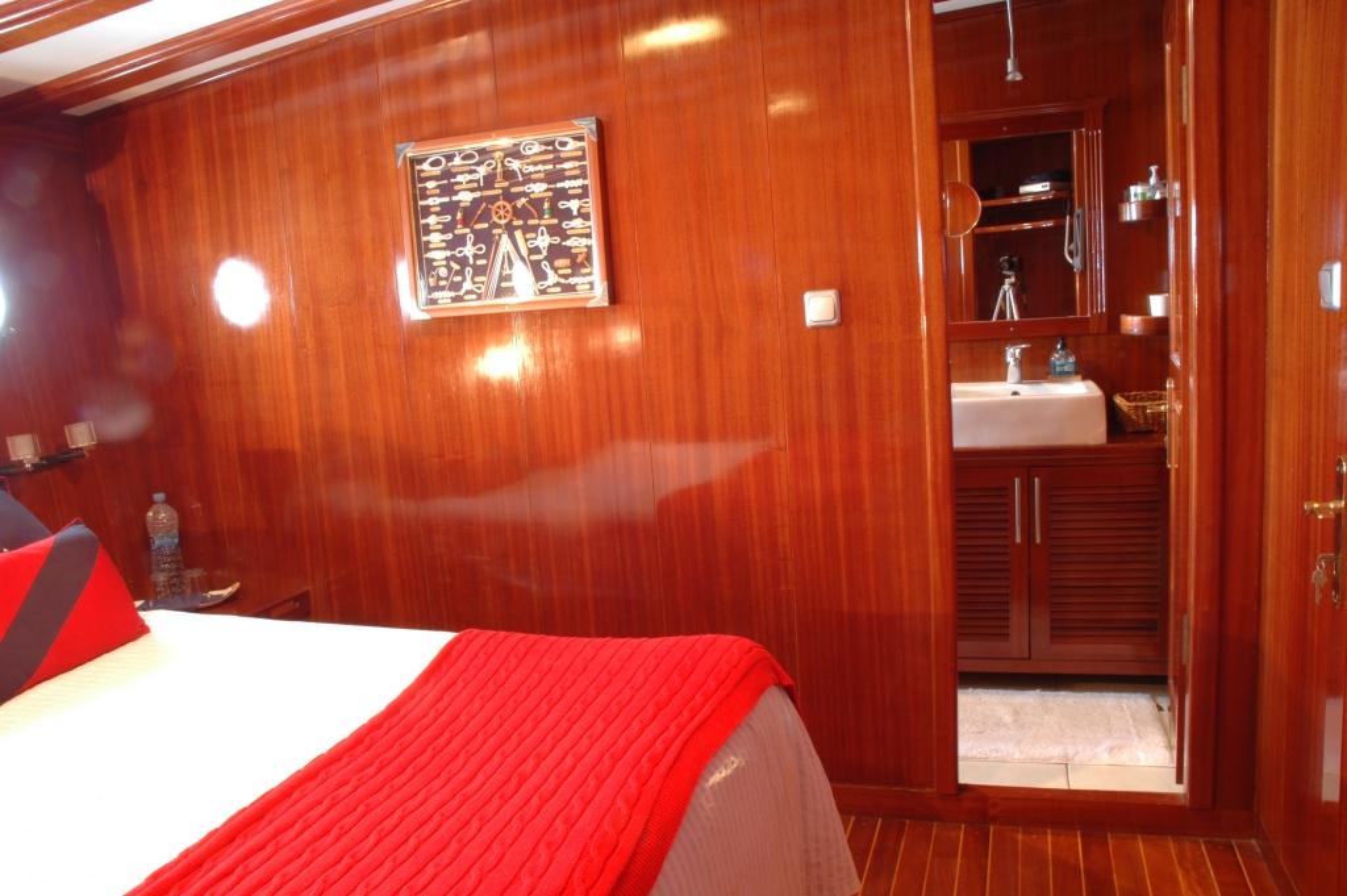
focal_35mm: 27
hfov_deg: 67.4
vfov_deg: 47.9
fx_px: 1009
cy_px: 448
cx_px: 674
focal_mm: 18
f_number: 16
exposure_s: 30
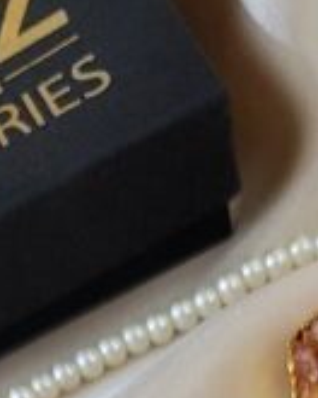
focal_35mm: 151
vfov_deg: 10.3
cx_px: 166
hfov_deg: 10.2
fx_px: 1776
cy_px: 1078
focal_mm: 7
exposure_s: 1/50
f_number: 1.8
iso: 200
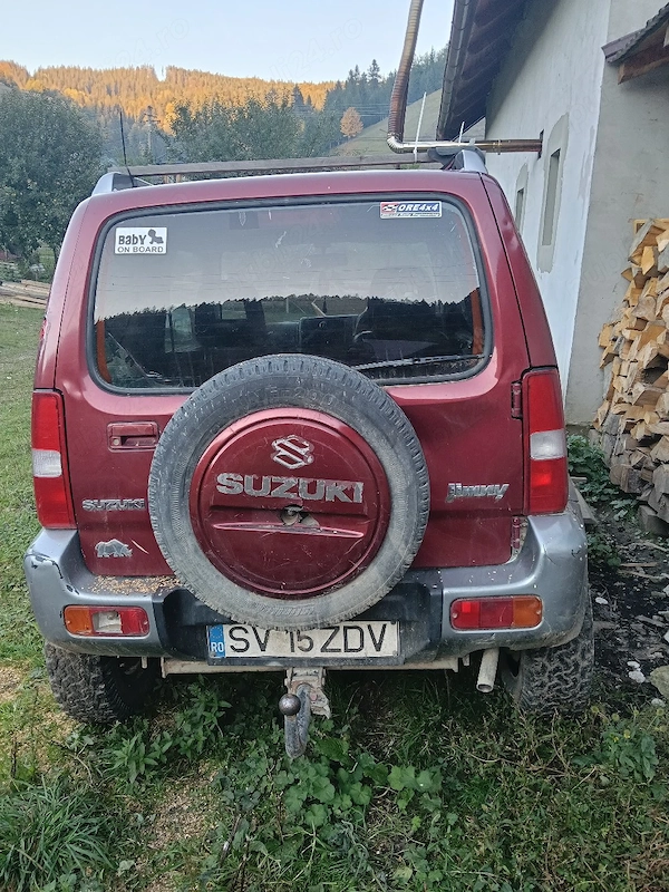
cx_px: 334
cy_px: 446
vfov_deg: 65.3
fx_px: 696
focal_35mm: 27
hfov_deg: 51.4
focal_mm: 3.98
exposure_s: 1/33.3
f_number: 1.8
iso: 100
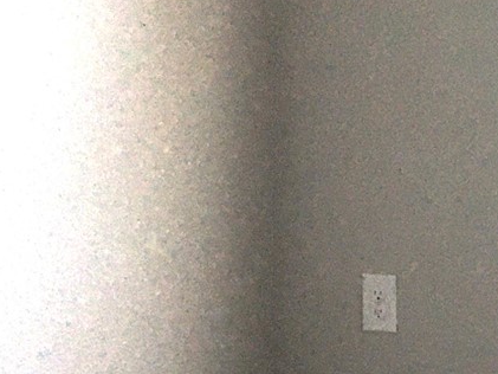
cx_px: 1027
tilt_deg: -2.2
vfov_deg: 10.4
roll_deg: -0.6
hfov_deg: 12.2
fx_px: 2029
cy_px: -60
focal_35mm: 141
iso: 40
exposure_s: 1/30
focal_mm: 4.15
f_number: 2.2
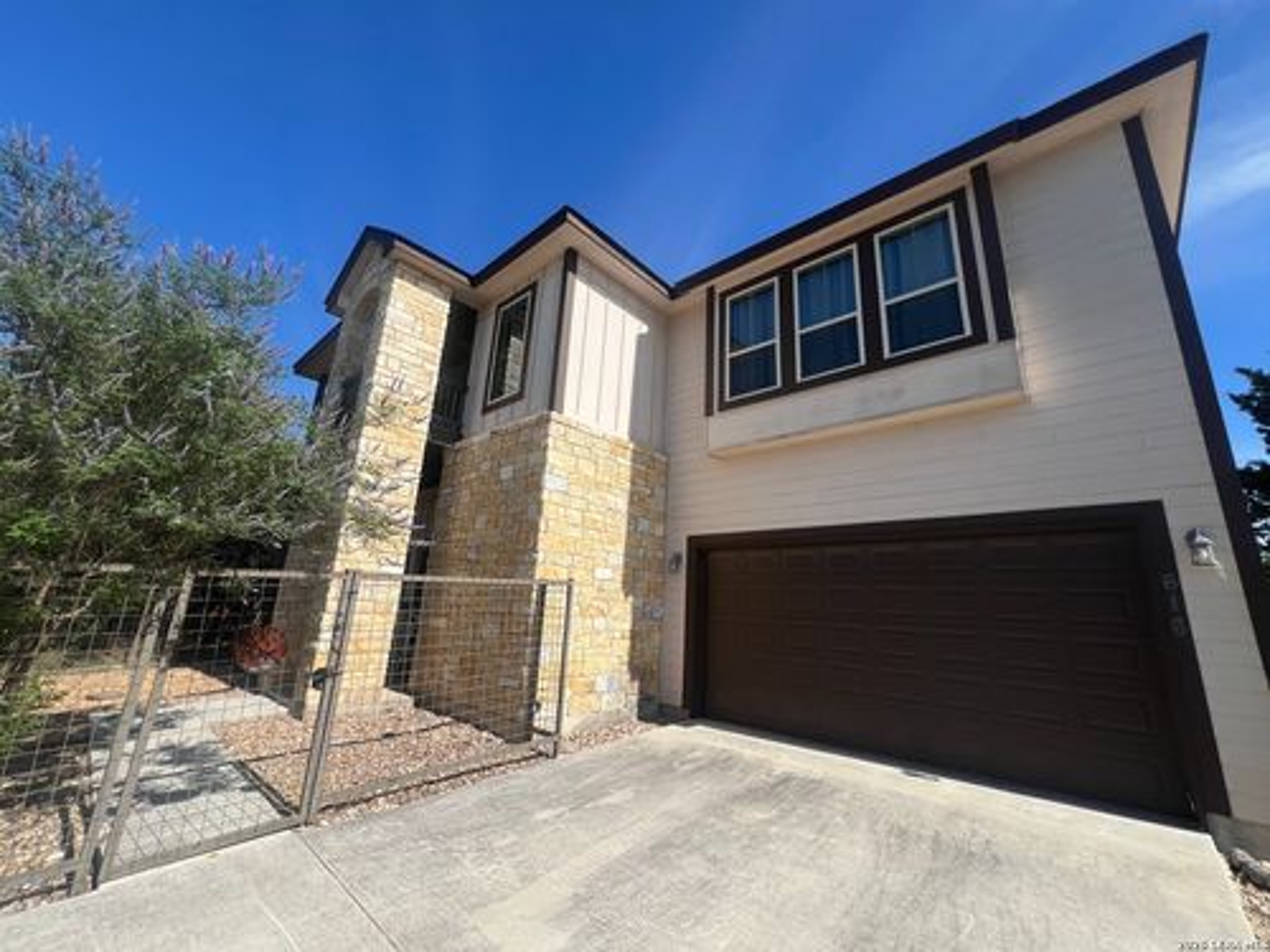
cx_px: 635
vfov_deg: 89.9
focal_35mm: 13
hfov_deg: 106.2
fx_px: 477
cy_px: 476
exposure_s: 1/1876
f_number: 1.8
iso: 32
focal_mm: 1.57
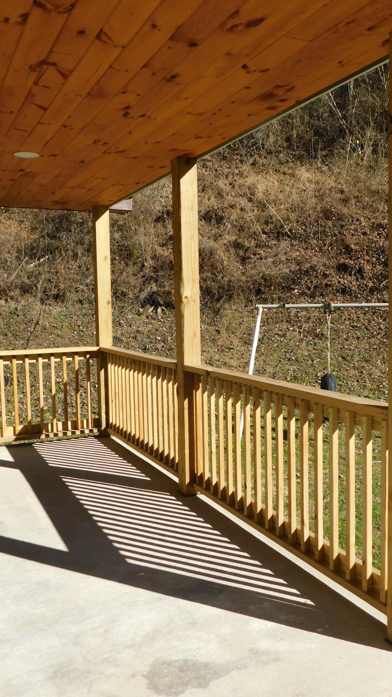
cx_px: 204
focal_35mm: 33
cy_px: 347
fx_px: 610
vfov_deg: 59.5
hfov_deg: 35.6
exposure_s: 1/1000
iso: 125
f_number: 3.2
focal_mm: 5.3
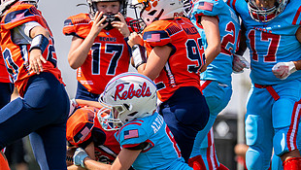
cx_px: 173
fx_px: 5520
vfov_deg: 1.8
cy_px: 93
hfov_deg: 3.1
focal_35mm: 691
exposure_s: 1/3200
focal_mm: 200
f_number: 2.8
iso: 125
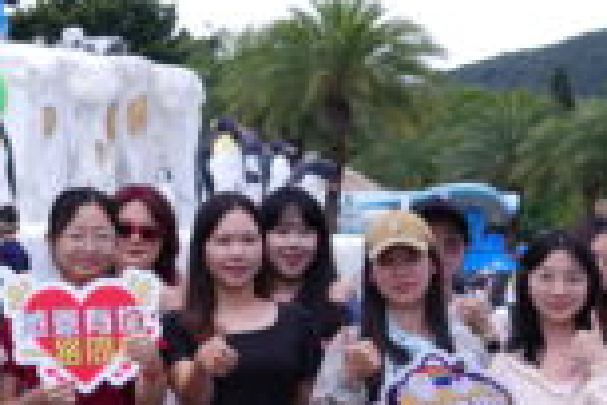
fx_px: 2546
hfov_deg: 13.5
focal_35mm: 151
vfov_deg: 9.1
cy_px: 107
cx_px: 147
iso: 50
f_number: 4.5
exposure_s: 1/250
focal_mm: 30
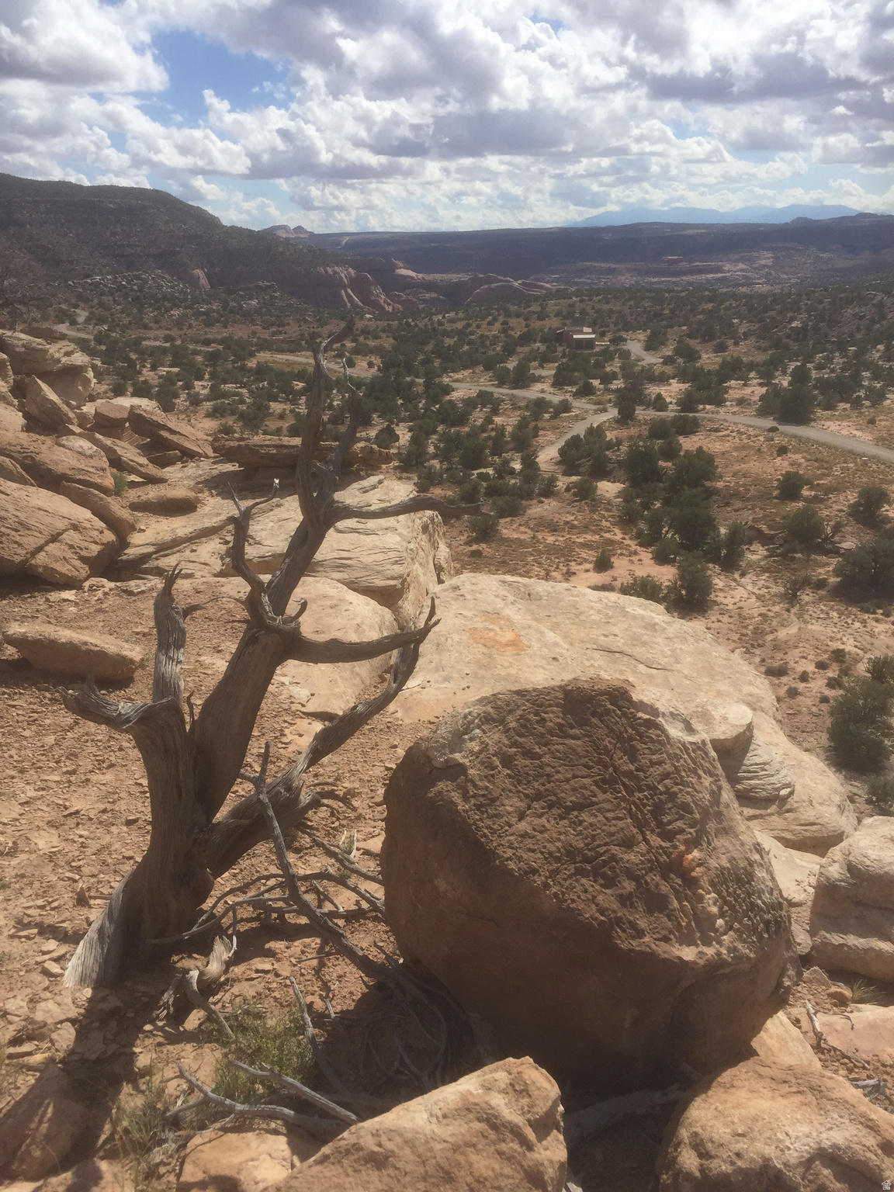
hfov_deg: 48.2
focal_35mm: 29
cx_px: 447
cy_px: 596
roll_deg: +0.6
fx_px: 999
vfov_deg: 61.7
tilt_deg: -20.0
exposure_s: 1/3968
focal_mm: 4.15
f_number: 2.2
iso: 32
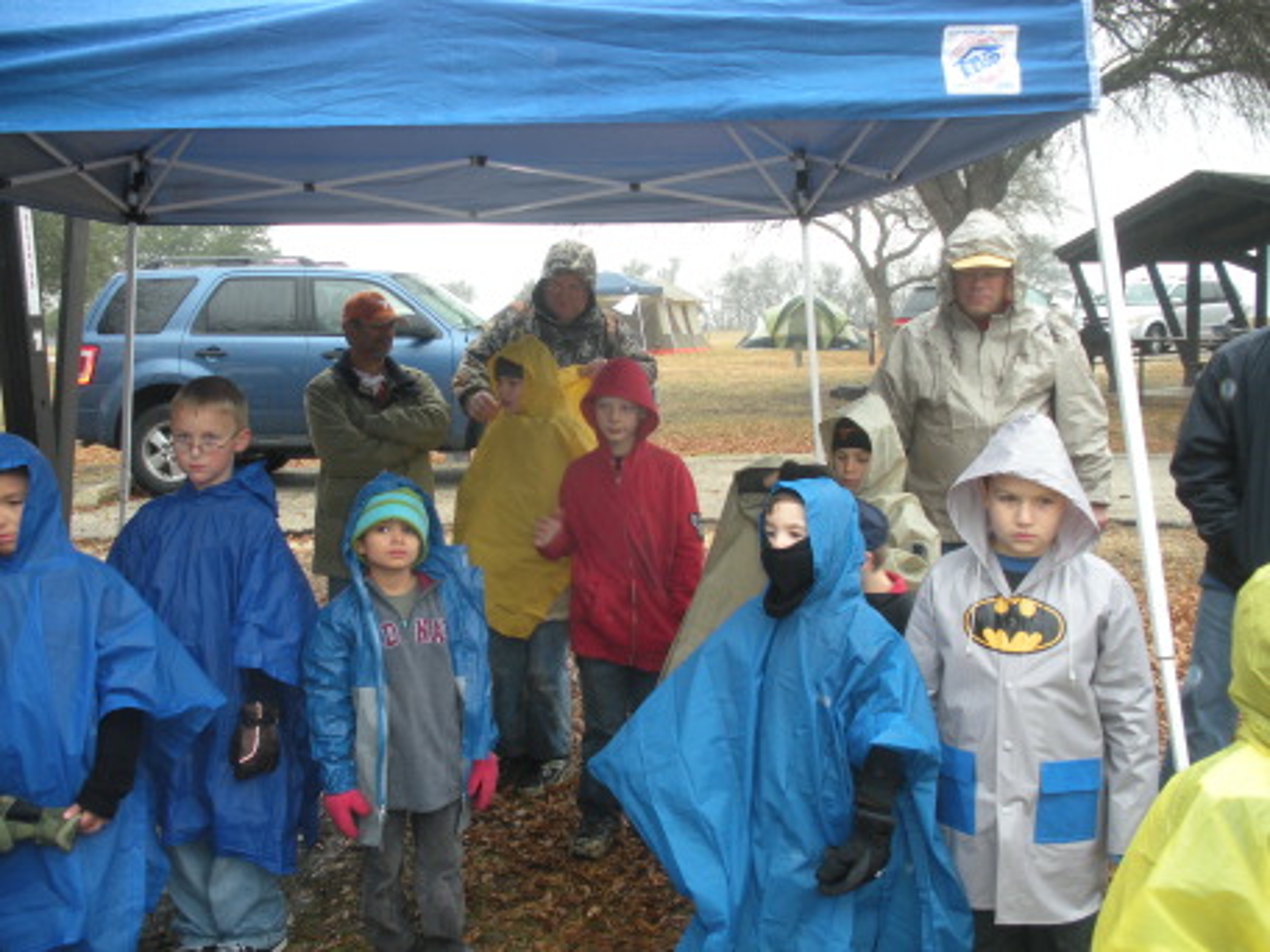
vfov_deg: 39.7
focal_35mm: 36
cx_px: 635
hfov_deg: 51.4
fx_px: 1321
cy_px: 476
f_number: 3.5
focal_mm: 6.3
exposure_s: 1/42.5
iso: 110
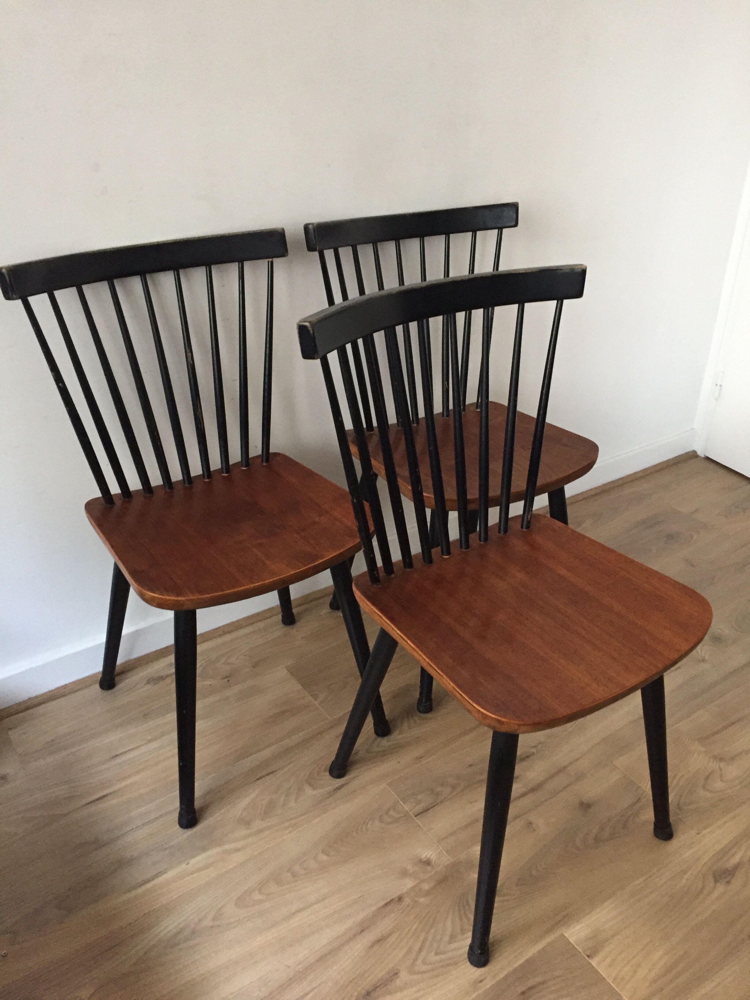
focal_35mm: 29
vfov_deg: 61.7
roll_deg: +0.2
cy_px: 500
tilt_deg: -29.6
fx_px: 838
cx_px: 375
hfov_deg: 48.2
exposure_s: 1/25
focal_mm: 4.15
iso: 250
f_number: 2.2
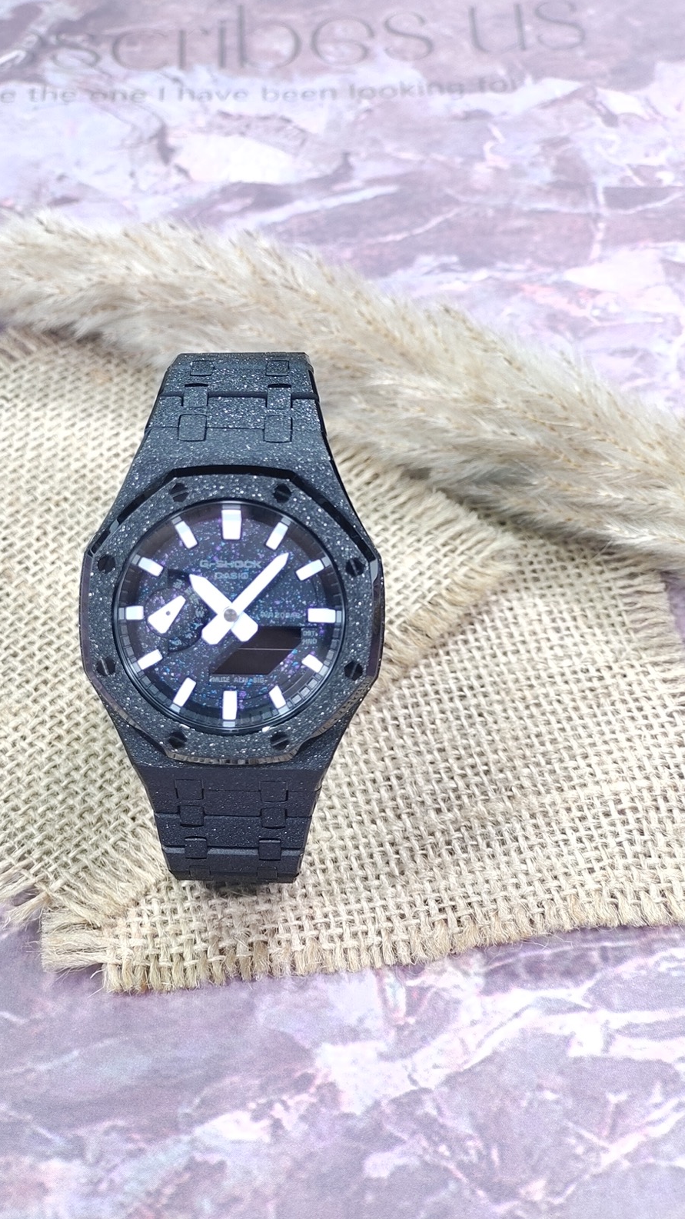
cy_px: 608
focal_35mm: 55
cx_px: 237
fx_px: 1777
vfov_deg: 37.9
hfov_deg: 21.7
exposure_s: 1/50
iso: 96
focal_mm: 7.55
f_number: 2.08
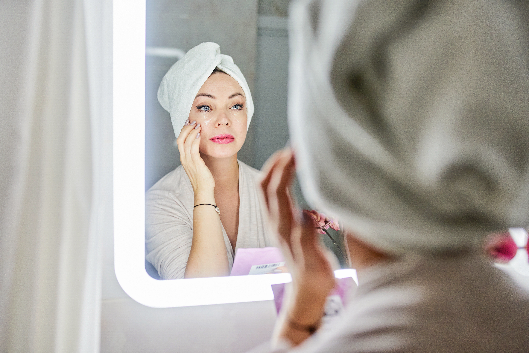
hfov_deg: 54.4
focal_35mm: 35
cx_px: 264
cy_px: 176
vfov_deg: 37.9
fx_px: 514
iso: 800
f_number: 2
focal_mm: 35
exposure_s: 1/200
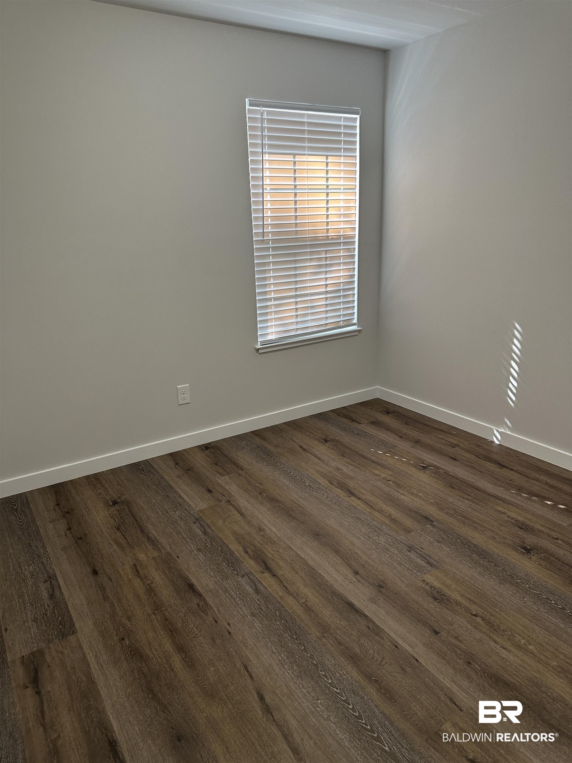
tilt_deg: -15.6
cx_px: 286
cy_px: 382
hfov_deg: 56.8
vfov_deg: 71.6
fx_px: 529
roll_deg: +1.4
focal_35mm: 24
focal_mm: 6.86
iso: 160
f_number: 1.78
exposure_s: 1/60
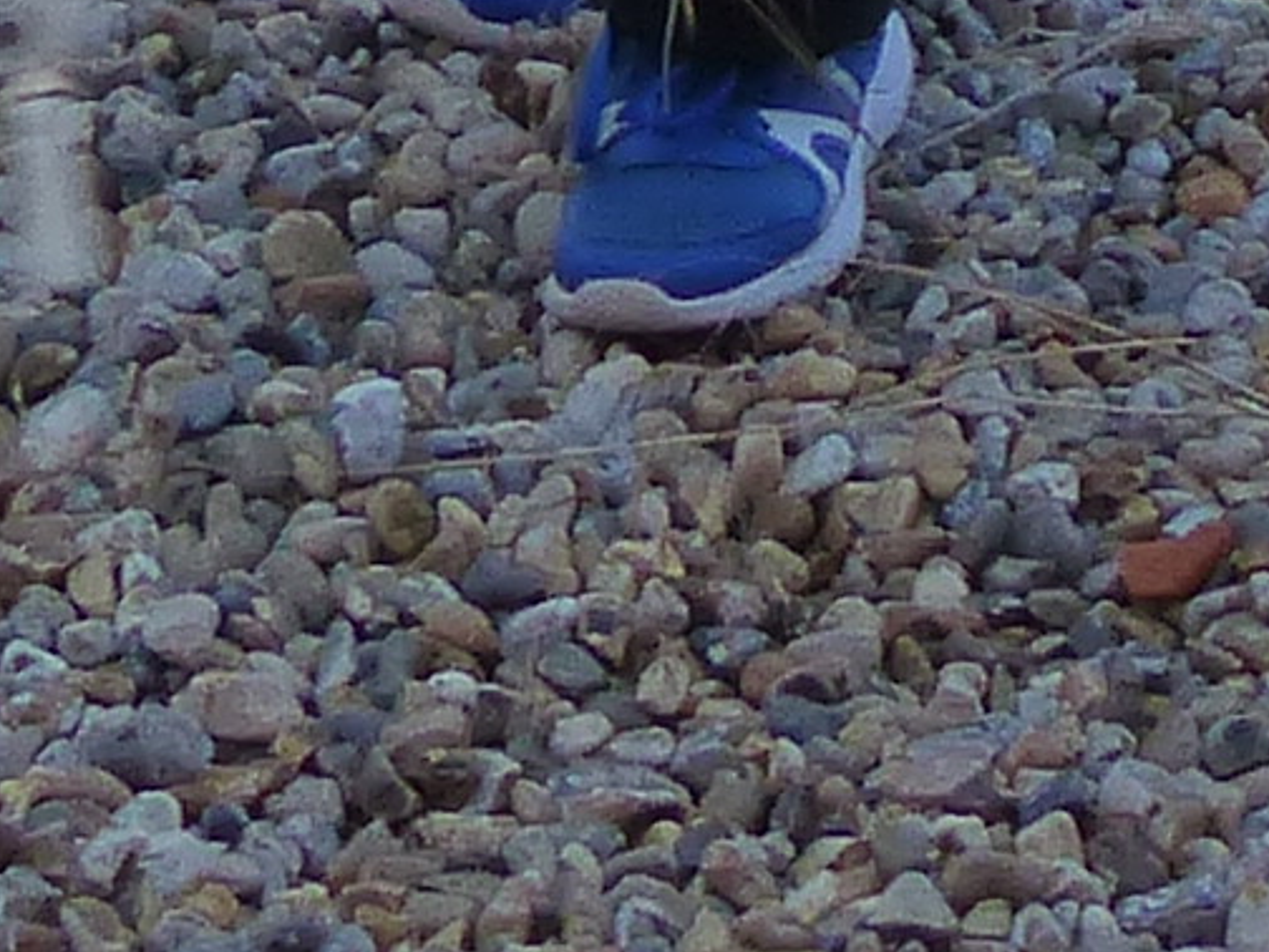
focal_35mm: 262
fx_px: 9605
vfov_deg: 5.2
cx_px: 2155
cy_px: -2541
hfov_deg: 7.4
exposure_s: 1/250
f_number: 4
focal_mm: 5.9
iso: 200
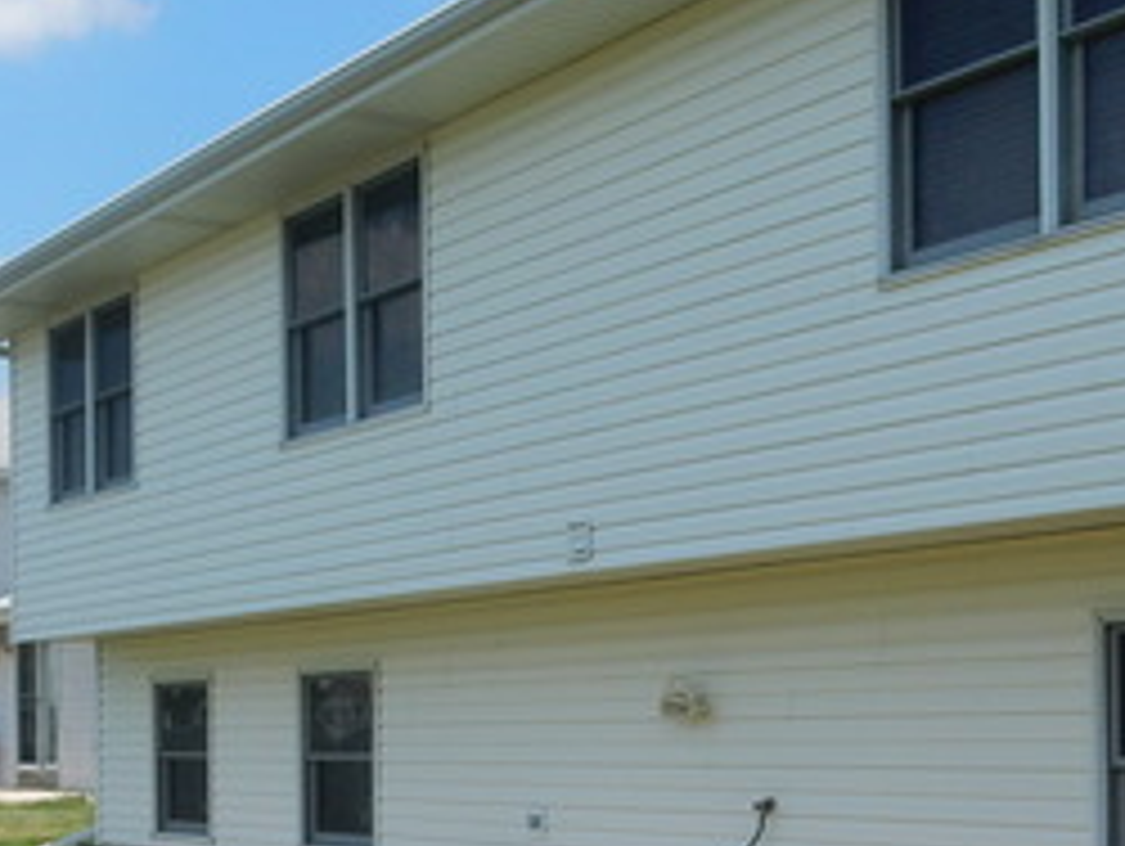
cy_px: 724
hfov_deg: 30.0
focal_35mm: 64
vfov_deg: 22.5
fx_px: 2082
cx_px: 387
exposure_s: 1/1250
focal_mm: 4.5
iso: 125
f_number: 3.7
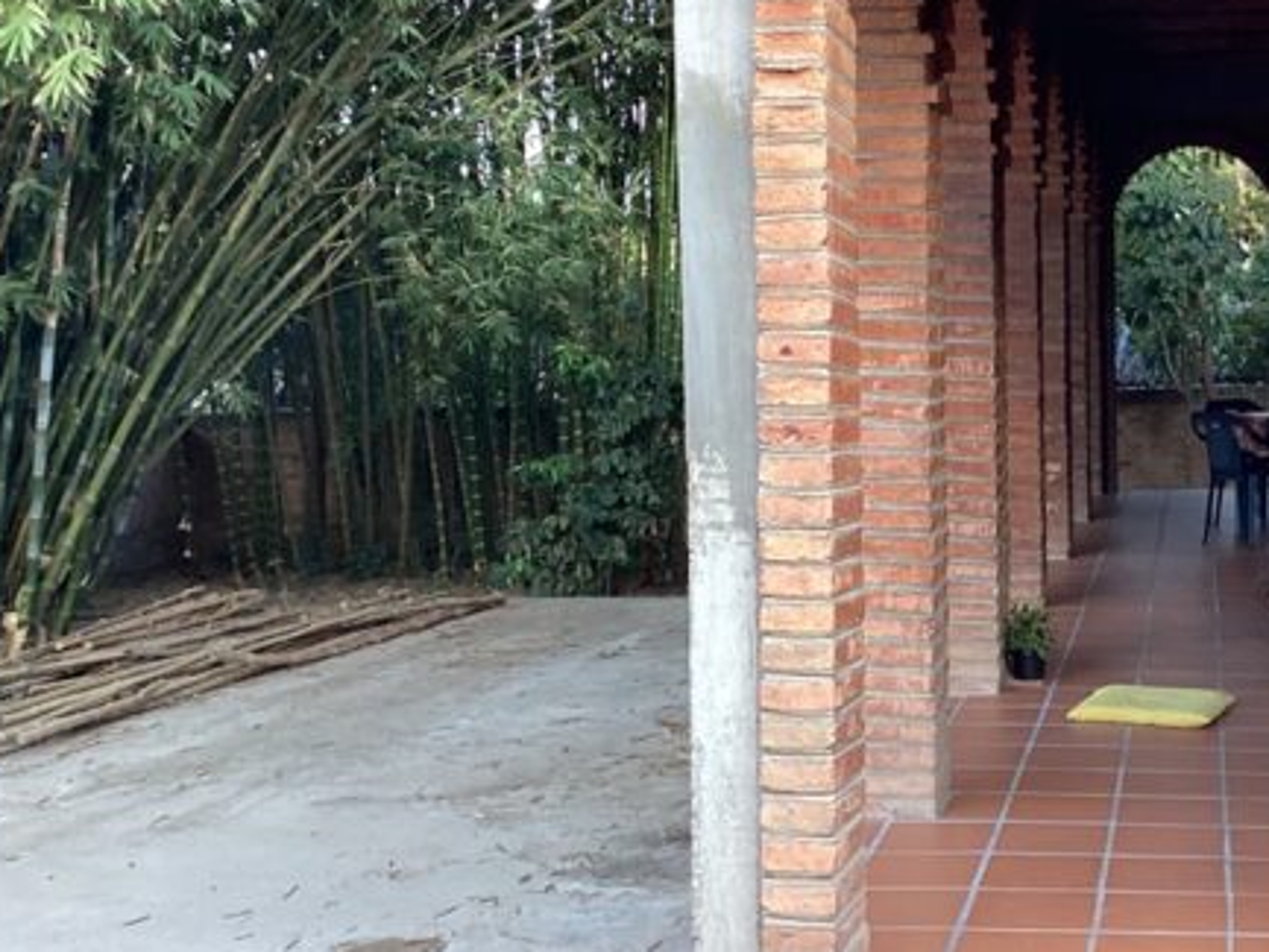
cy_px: 261
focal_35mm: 55
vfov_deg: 26.3
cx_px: 1037
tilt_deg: +1.9
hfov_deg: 33.8
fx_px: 2017
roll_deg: +0.5
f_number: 2.4
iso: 80
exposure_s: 1/120
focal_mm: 3.3
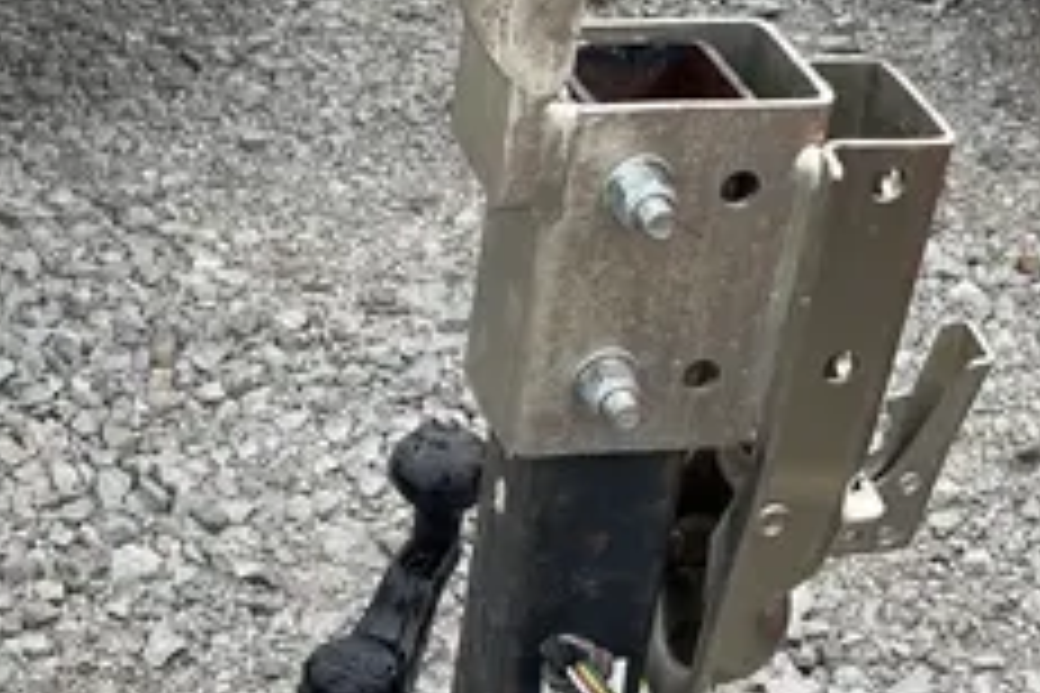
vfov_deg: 15.6
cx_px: 302
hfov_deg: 23.5
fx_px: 2484
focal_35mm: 86
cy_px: 668
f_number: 1.6
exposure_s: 1/602
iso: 50
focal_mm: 5.1
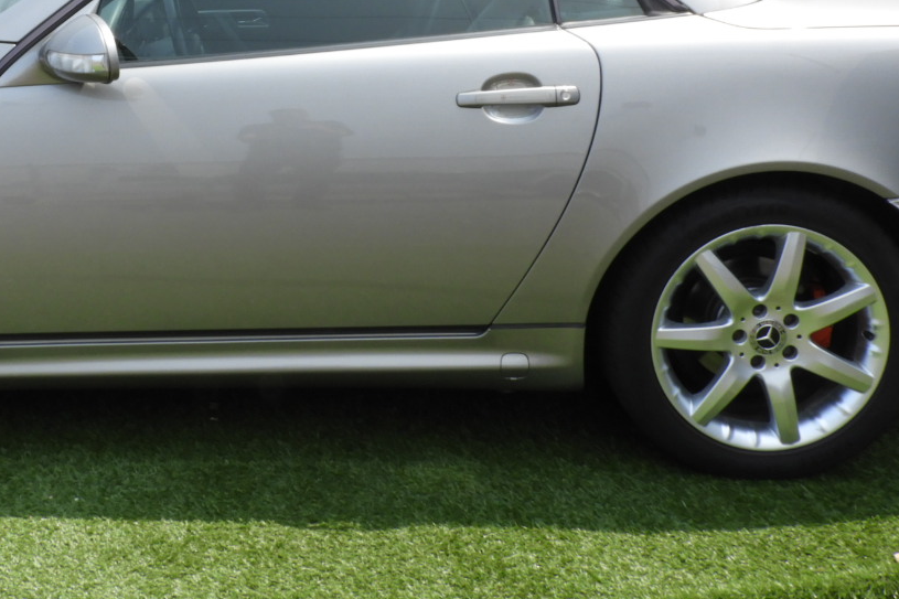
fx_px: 1223
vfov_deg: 26.2
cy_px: 15
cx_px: 236
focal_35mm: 49
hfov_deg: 39.4
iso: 100
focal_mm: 4.3
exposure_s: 1/100
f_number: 7.6
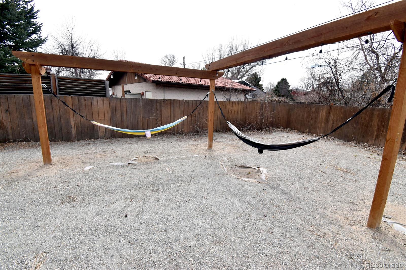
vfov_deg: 77.3
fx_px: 169
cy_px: 135
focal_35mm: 15
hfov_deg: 100.4
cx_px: 203
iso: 400
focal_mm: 10
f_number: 11
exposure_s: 1/400
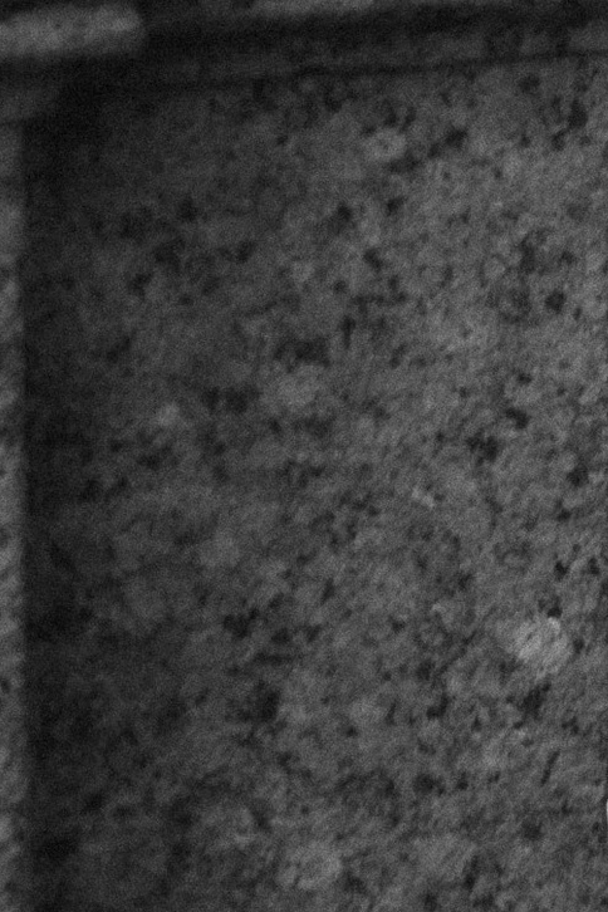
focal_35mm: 275
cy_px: -833
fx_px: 6966
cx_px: 1602
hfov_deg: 4.8
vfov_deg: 7.2
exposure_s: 1/250
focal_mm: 35
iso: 100
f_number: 1.2
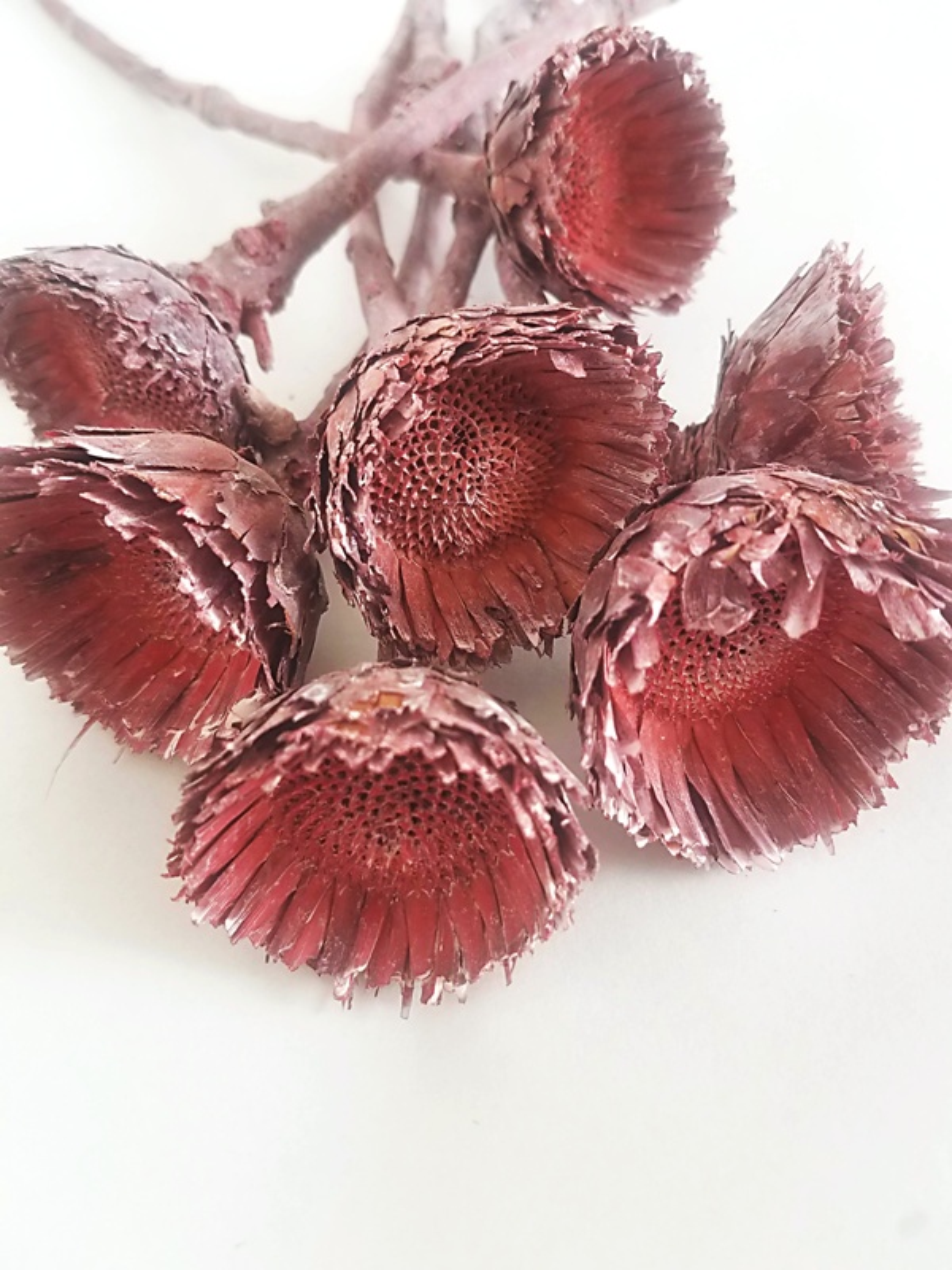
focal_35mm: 26
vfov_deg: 67.3
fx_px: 953
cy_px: 635
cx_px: 476
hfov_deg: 53.1
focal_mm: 4.2
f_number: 1.7
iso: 50
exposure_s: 1/50
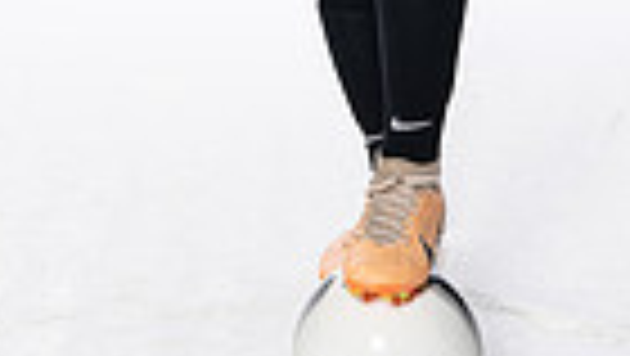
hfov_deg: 13.0
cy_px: -541
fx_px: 2758
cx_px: 356
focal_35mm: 165
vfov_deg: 6.9
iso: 800
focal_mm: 49
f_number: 8
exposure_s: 1/250
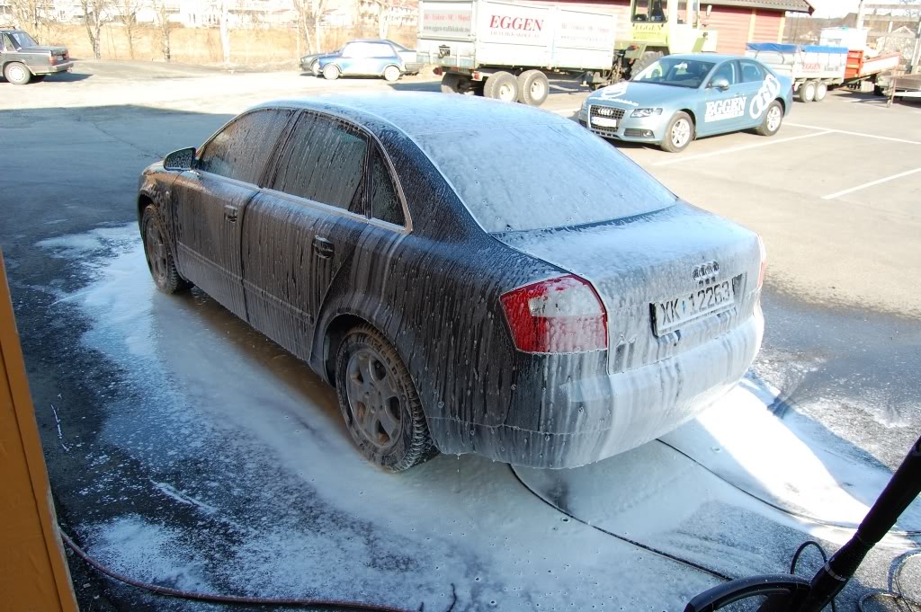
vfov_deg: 47.9
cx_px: 460
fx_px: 690
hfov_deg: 67.4
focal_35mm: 27
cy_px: 306
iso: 200
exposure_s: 1/160
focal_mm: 18
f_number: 6.3
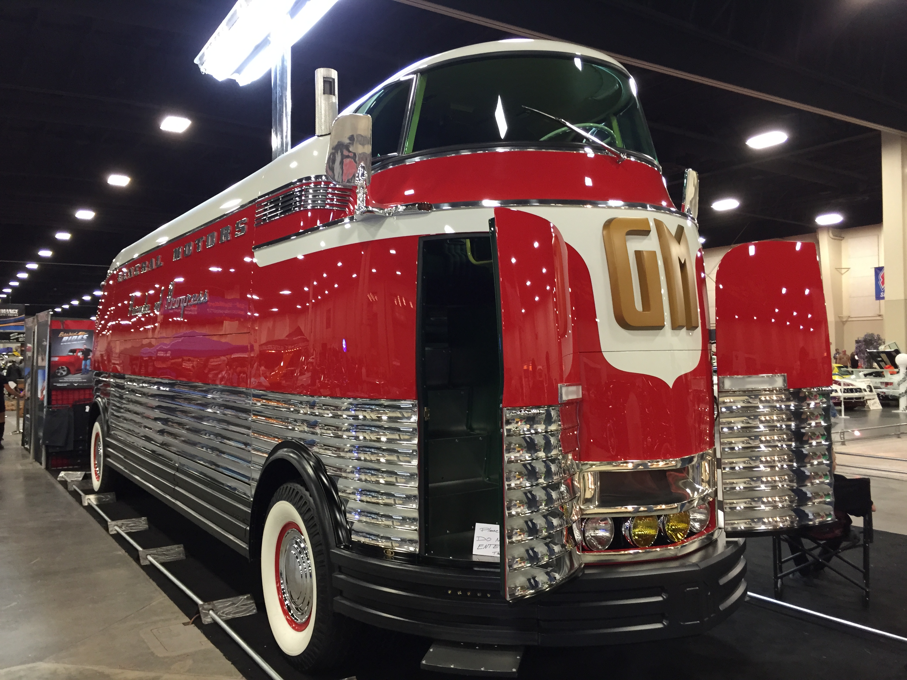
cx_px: 454
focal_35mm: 29
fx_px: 760
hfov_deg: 61.7
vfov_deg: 48.2
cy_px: 340
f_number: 2.2
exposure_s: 1/30
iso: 125
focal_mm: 4.15
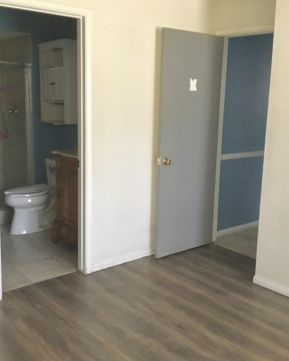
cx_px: 130
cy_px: 171
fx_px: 417
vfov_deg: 46.8
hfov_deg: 38.2
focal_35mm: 39
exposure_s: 1/15
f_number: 2.4
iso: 320
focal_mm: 3.3
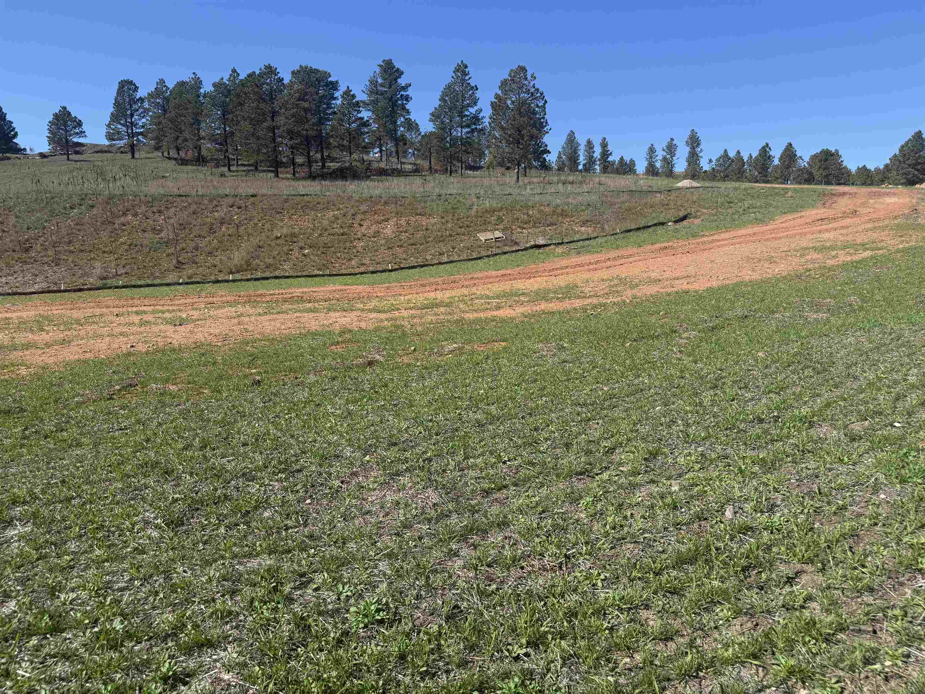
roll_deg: -0.3
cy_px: 347
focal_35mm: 24
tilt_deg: -8.8
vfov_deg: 56.8
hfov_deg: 71.6
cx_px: 462
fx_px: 641
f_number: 1.78
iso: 80
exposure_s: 1/3953
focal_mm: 6.76
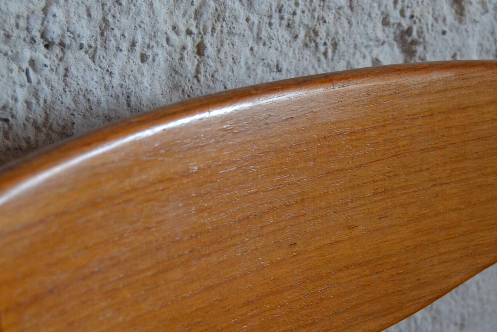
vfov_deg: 16.6
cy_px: 244
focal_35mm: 82
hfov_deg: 24.7
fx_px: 1132
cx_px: 301
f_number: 4.2
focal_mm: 30
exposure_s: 1/60
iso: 1250
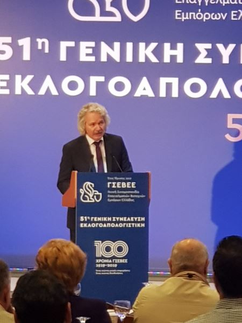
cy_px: 162
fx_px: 242
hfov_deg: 53.1
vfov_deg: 67.3
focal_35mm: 26
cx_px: 121
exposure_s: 1/33
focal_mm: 6
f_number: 2.4
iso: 160
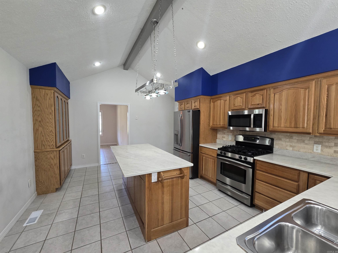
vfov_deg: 89.9
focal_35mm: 13
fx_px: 127
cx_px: 169
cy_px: 126
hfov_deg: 106.2
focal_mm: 2.2
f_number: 2.2
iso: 200
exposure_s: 1/60
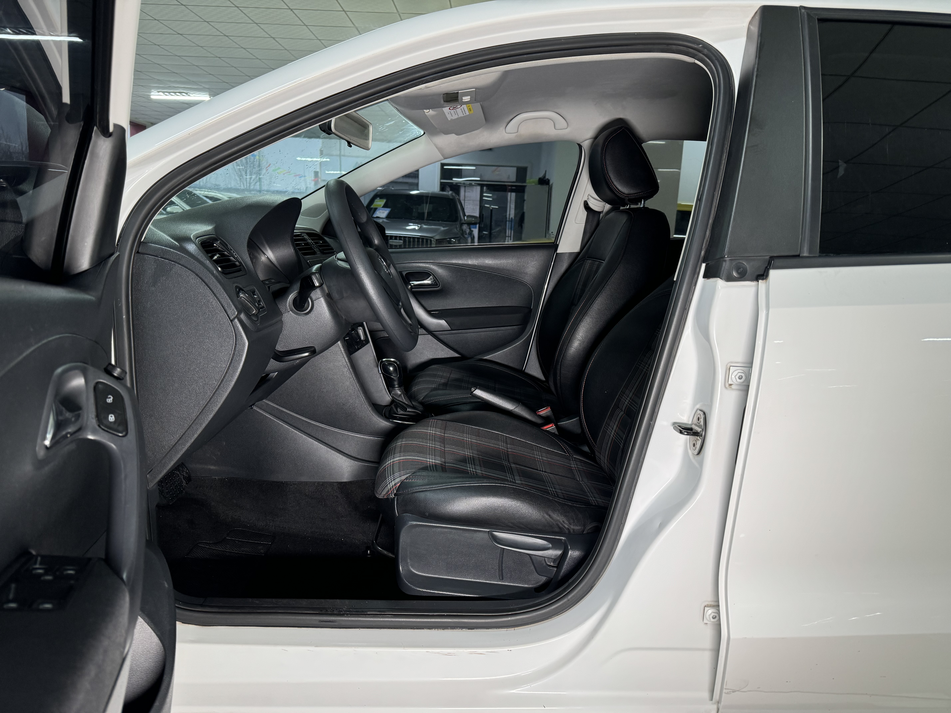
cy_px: 356
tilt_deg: -12.2
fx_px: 659
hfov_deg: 71.6
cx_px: 476
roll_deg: -3.5
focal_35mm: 24
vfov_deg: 56.8
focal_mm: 6.76
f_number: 1.78
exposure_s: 1/118
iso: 160
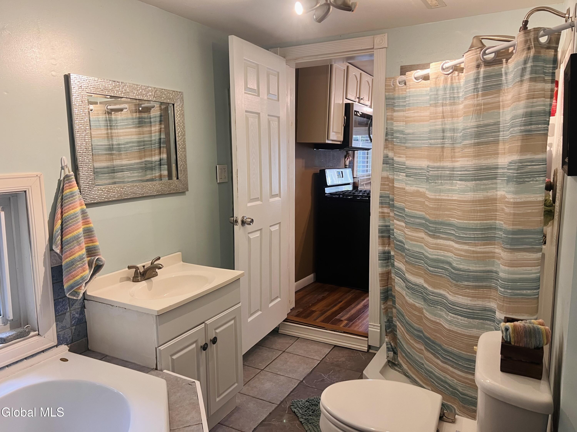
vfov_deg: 53.1
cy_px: 216
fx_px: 433
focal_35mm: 26
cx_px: 288
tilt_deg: -7.7
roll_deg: +0.3
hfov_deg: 67.3
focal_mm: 5.7
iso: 125
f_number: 1.5
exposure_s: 1/60
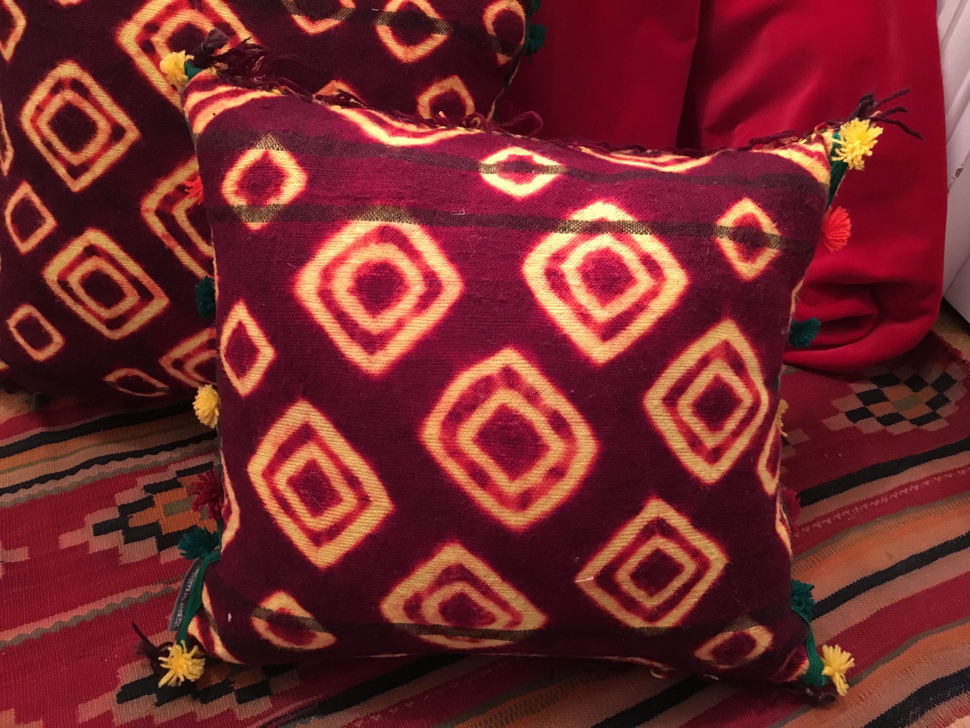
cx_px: 485
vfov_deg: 48.2
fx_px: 813
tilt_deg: -47.7
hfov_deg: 61.7
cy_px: 364
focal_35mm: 29
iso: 250
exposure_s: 1/17
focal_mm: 4.15
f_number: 2.2
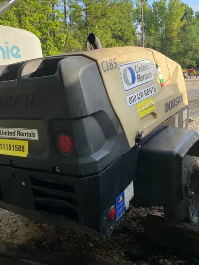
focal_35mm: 35
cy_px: 90
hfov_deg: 40.5
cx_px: 80
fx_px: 268
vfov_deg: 51.7
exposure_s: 1/715
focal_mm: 4.25
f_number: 1.8
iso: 32
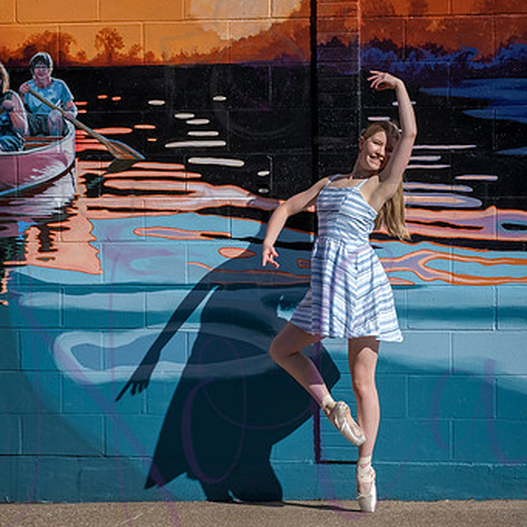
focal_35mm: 133
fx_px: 2291
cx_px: 267
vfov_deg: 13.1
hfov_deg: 13.1
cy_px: 276
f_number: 10
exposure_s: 1/1000
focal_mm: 92
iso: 400
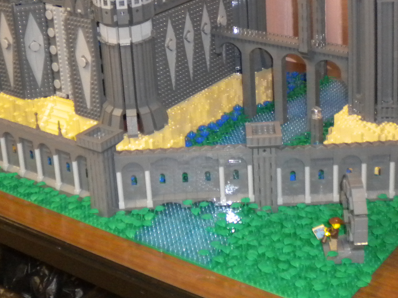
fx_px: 816
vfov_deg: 20.3
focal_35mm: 71
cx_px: 197
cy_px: 28
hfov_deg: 27.4
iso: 400
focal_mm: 6.3
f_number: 3.1
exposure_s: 1/30
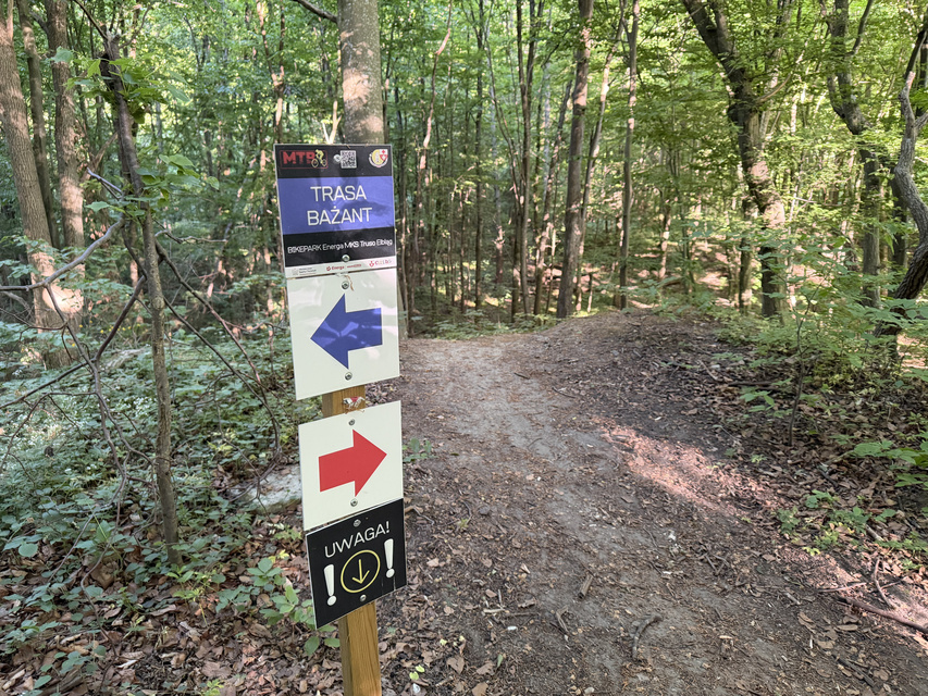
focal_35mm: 24
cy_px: 348
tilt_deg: -17.1
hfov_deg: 71.6
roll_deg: -0.1
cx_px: 464
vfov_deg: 56.8
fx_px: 643
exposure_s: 1/60
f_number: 1.78
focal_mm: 6.76
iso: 500
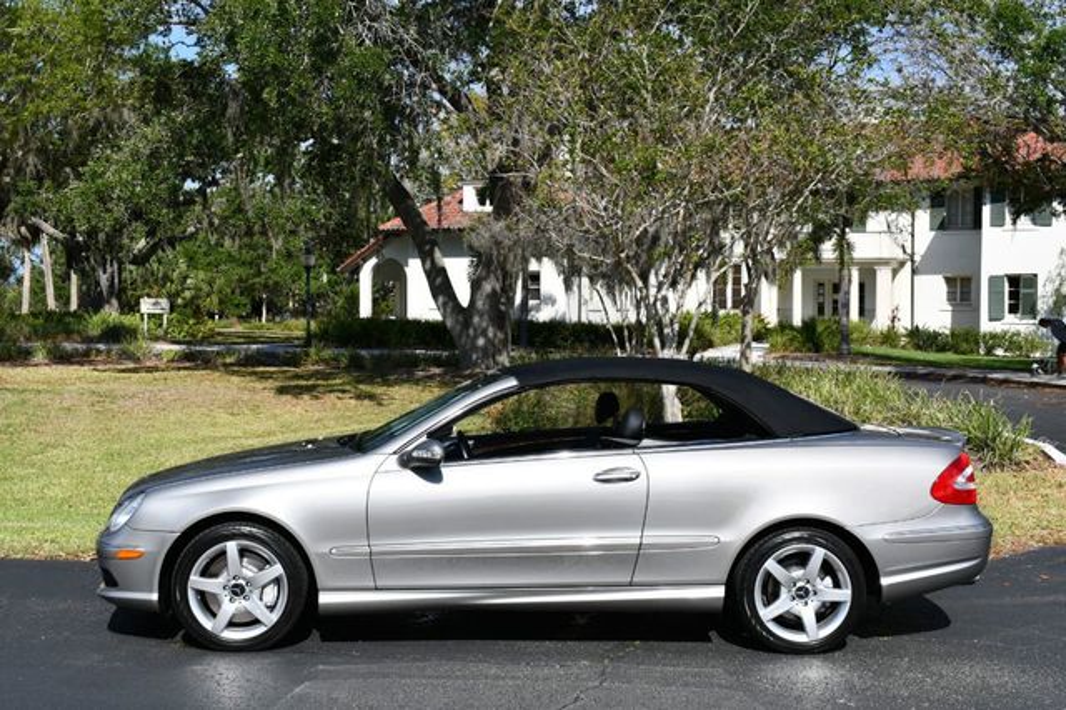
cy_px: 355
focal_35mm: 48
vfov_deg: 28.0
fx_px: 1421
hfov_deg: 41.1
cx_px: 533
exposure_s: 1/320
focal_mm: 32
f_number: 9
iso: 100
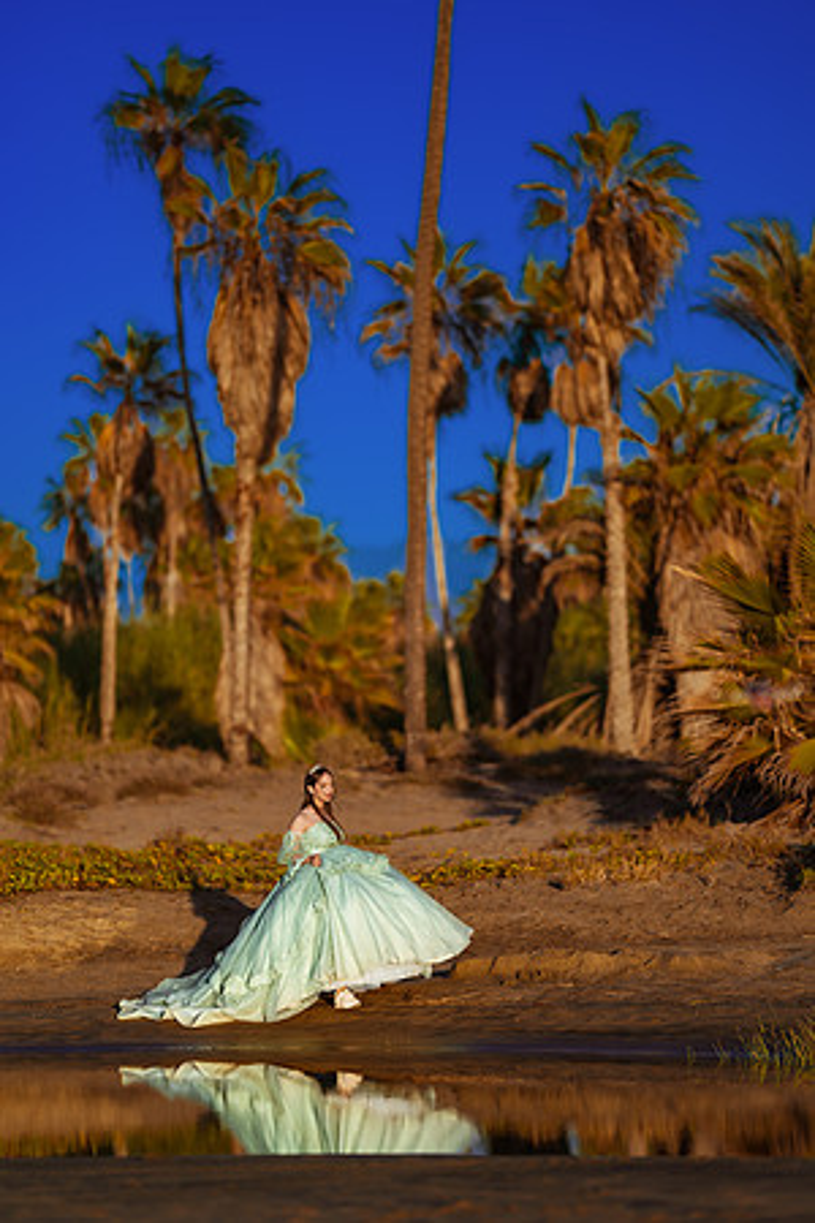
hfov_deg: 10.2
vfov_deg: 15.2
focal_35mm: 135
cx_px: 408
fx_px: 4584
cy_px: 612
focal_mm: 135
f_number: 1.8
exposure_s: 1/1600
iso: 50
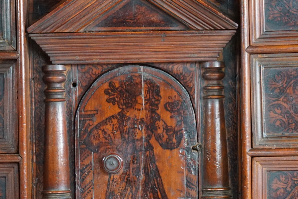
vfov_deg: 4.5
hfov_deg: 6.8
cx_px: 124
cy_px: 133
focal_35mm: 303
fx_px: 2511
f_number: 5.6
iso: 6400
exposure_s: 1/200
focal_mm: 150
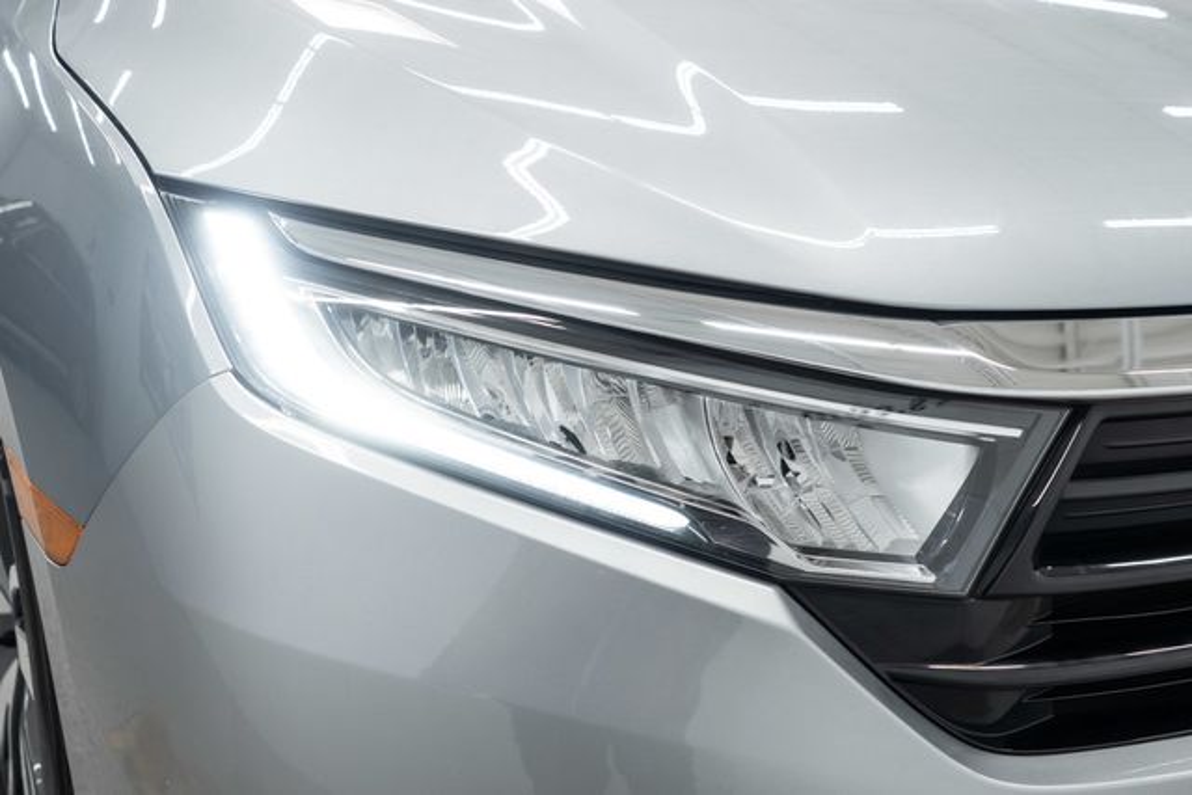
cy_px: 398
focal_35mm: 42
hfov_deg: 46.4
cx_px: 596
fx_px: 1391
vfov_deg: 31.9
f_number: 3.2
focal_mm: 28
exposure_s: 1/40
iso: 200
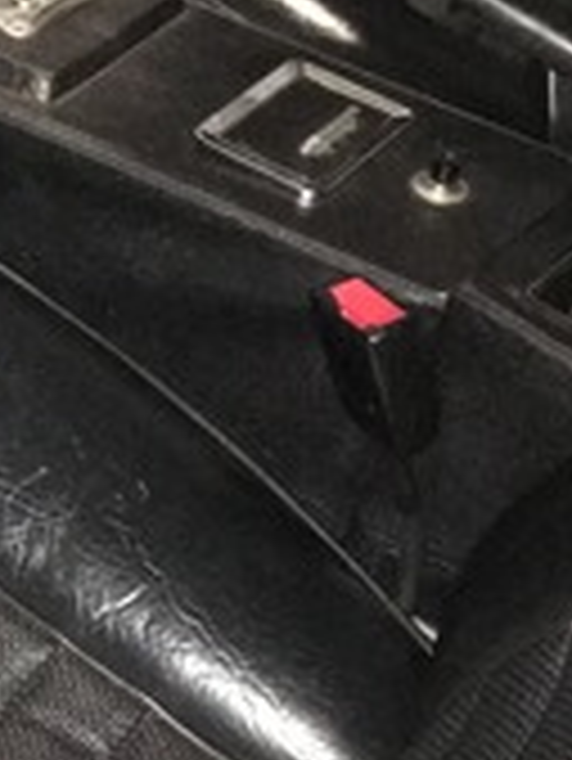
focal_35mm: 103
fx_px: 2266
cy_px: 117
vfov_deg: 18.8
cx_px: -419
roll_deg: -2.9
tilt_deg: -32.3
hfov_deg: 13.1
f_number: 2.2
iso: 640
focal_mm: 4.15
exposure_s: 1/17
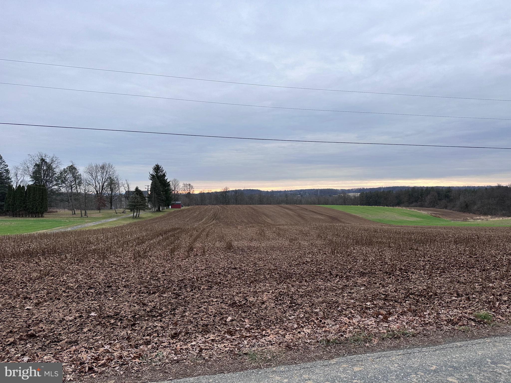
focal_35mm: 24
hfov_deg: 71.6
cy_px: 192
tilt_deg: -0.6
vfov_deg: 56.8
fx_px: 354
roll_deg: +0.6
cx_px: 256
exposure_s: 1/1241
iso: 80
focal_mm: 6.86
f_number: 1.78
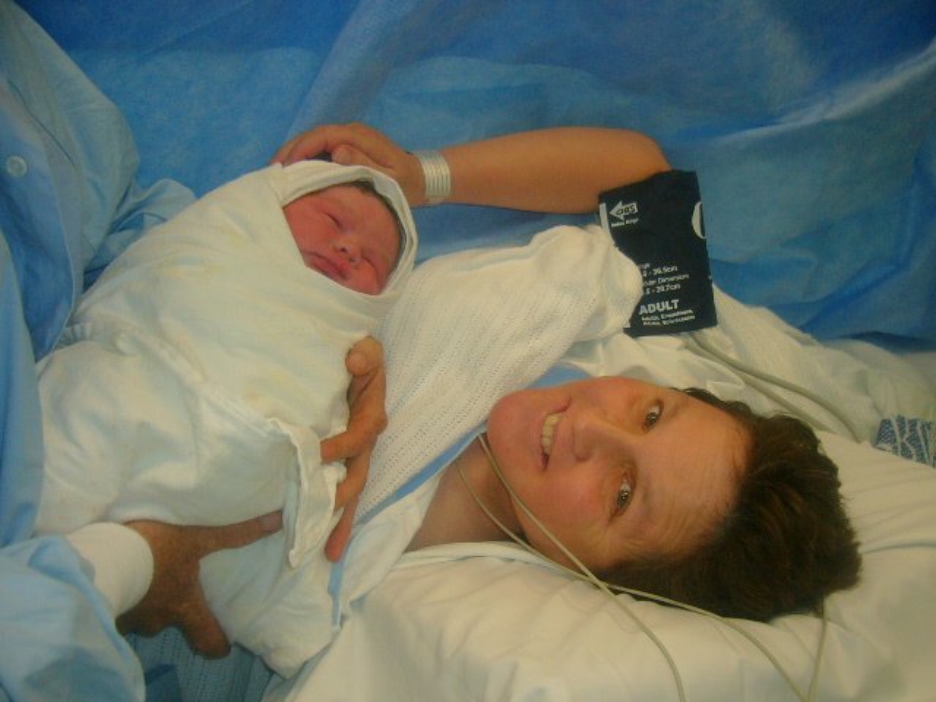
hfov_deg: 52.6
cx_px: 468
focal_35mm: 35
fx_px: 946
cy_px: 351
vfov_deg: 40.7
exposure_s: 1/60
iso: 100
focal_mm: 5.8
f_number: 2.8
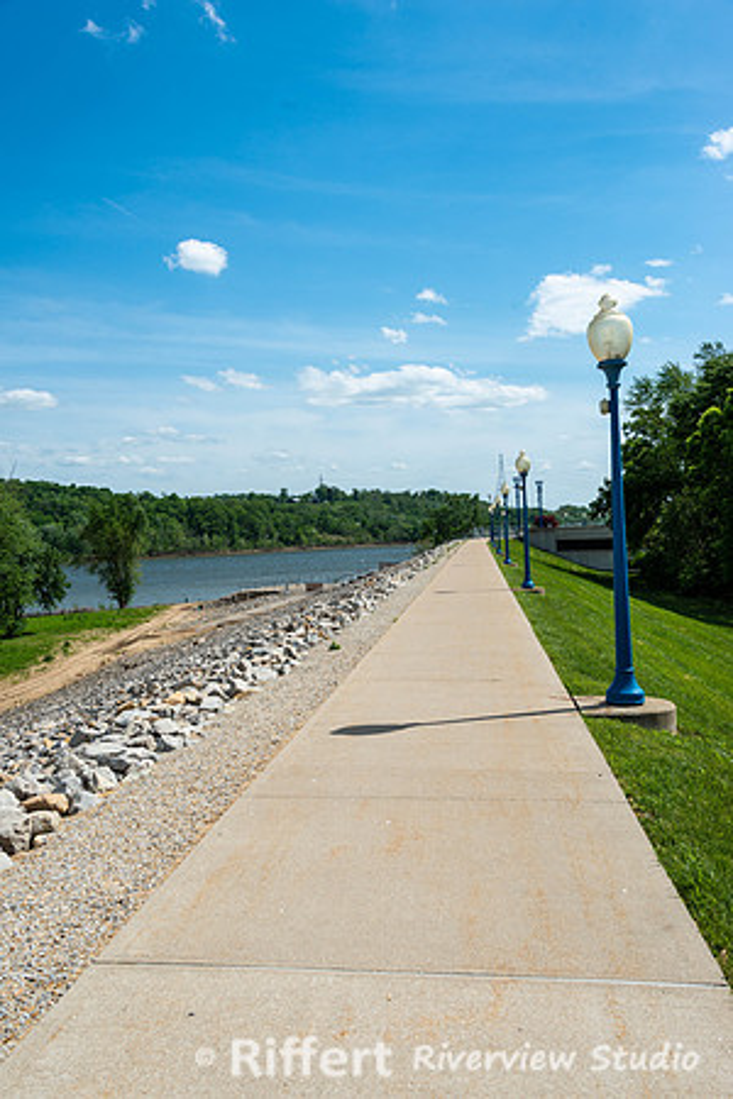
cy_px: 550
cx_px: 366
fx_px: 977
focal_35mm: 32
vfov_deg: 58.7
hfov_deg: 41.1
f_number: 9
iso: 100
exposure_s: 1/400
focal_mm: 32
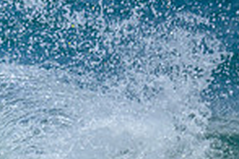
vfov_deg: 0.3
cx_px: -189
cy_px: 173
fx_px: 28658
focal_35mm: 4317
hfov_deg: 0.5
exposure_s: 1/2500
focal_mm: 800
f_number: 6.3
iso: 280
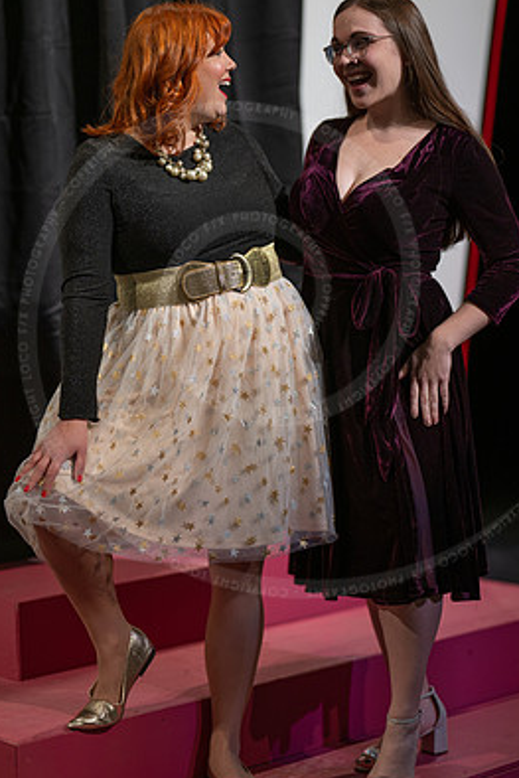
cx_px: 284
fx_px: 2096
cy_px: 342
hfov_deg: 14.1
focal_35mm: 97
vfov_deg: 21.0
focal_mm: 85
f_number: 1.2
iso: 320
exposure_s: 1/800
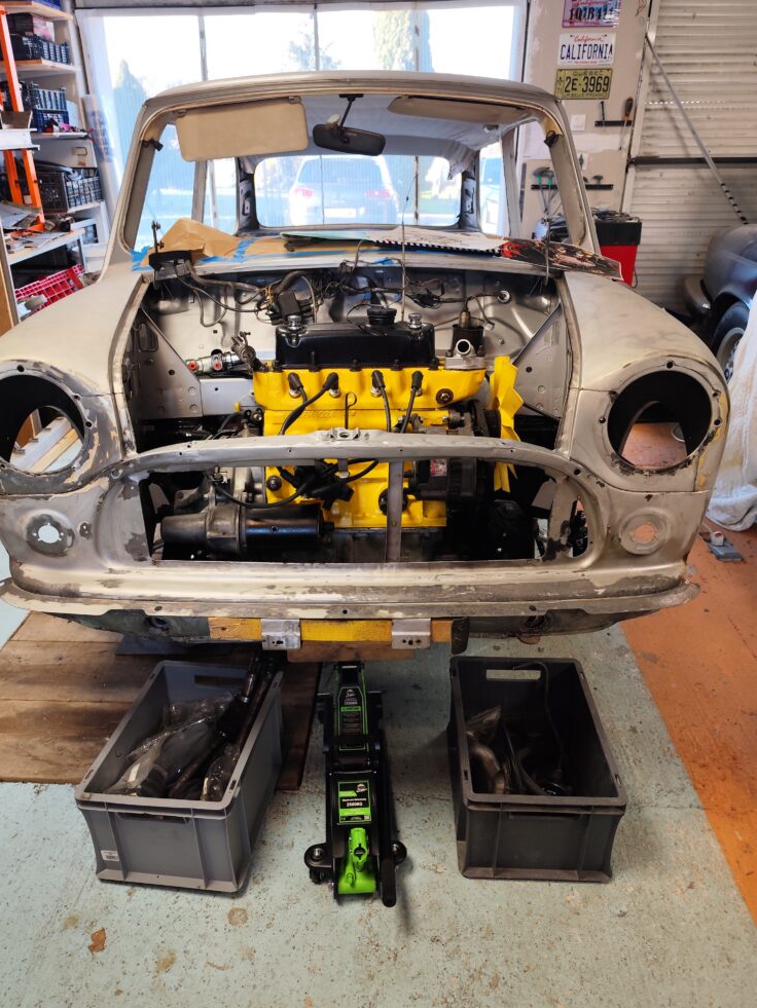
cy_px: 484
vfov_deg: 71.6
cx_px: 363
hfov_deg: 56.8
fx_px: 700
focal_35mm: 24
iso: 250
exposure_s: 1/100
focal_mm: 6.14
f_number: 1.65
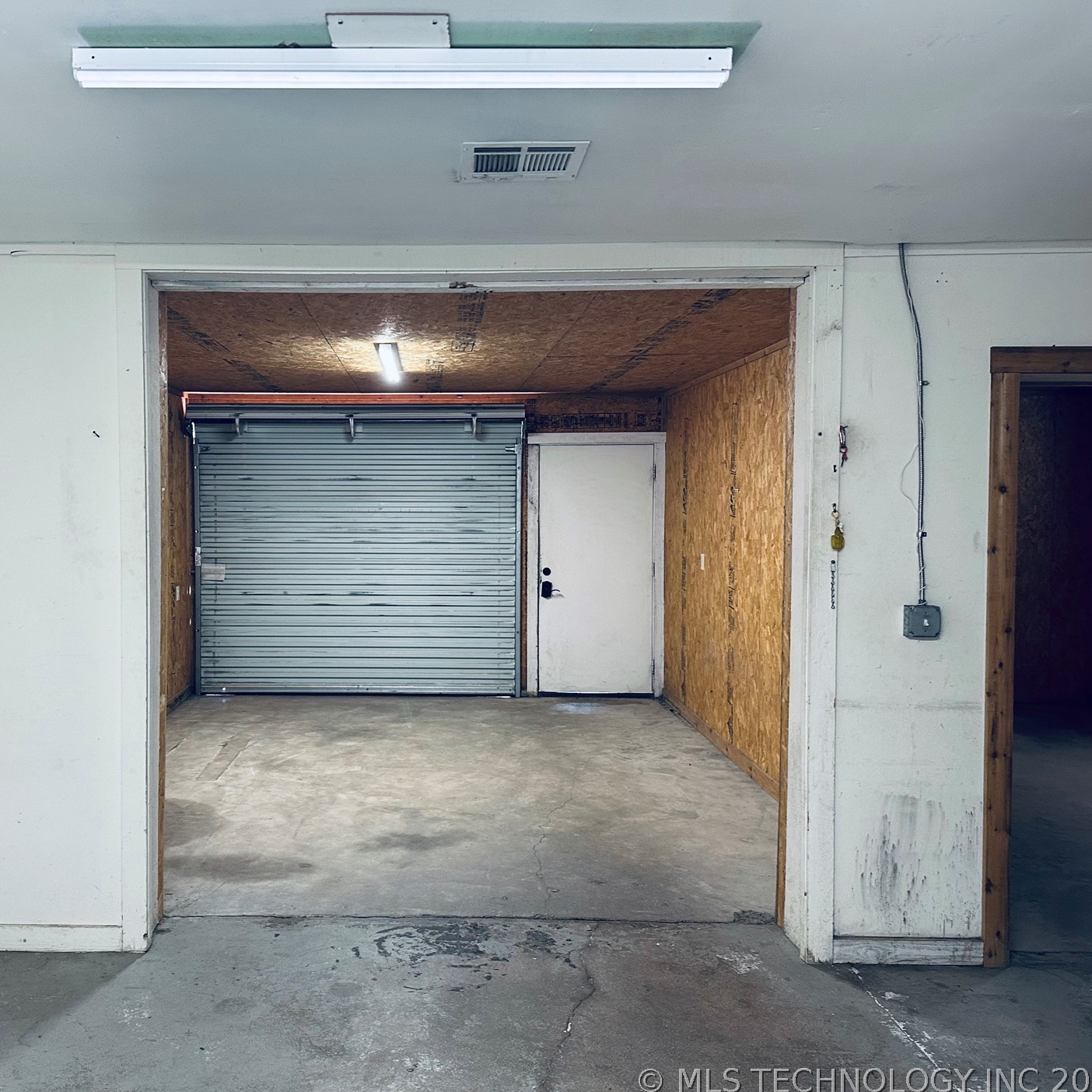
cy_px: 547
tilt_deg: -1.3
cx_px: 392
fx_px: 1035
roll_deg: -0.6
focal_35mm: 29
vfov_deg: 55.6
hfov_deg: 54.8
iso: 250
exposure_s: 1/60
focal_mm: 6.86
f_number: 1.78
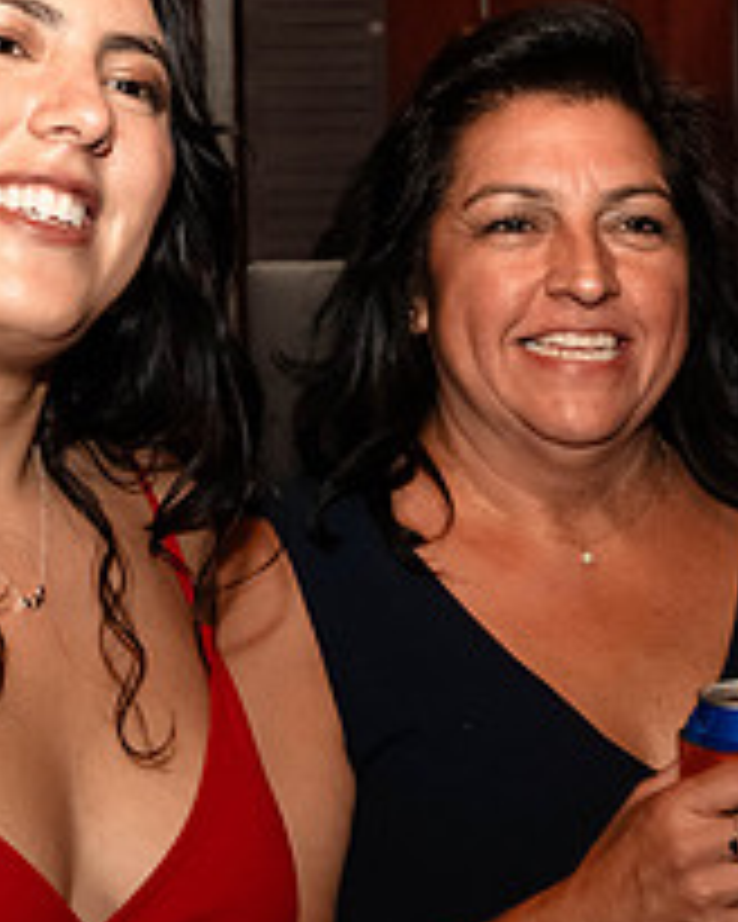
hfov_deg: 16.9
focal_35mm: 91
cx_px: 387
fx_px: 2485
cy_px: 392
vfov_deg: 21.0
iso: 2000
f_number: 4
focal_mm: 24
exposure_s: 1/125
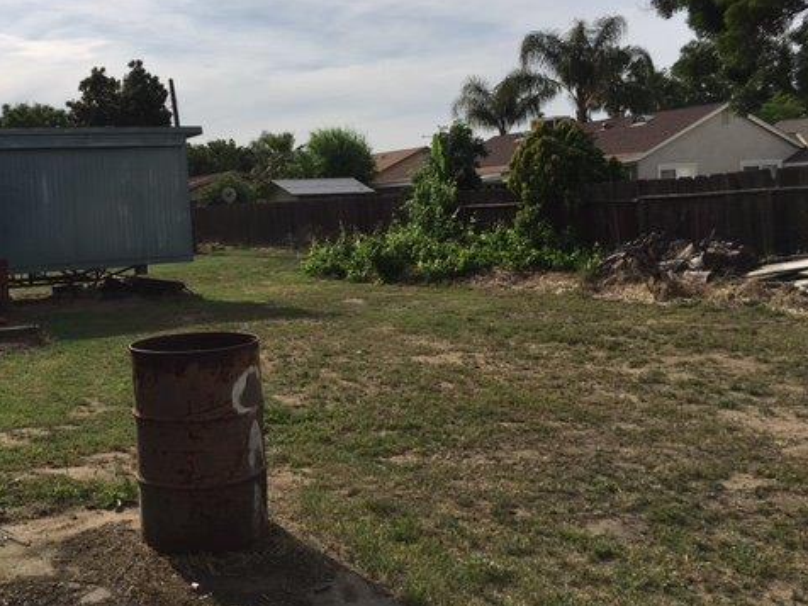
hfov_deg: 47.1
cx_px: 268
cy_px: 292
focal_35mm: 39
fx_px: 910
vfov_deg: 36.8
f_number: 2.2
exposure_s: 1/2747
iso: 25
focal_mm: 4.15
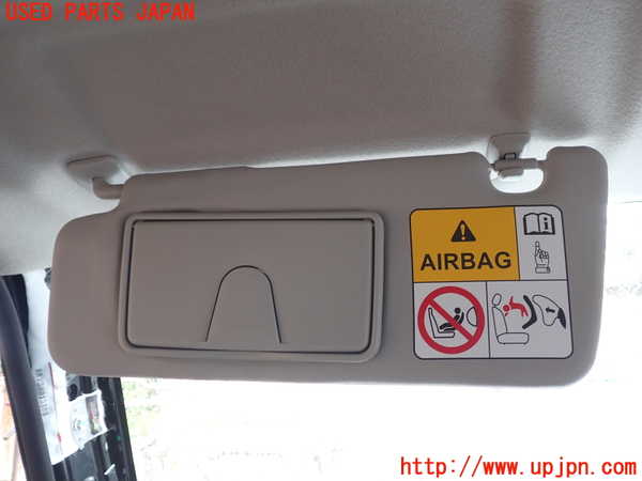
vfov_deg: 46.8
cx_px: 321
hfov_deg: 60.0
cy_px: 240
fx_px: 556
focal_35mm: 30
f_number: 2.3
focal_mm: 5.4
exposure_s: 1/40
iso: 200
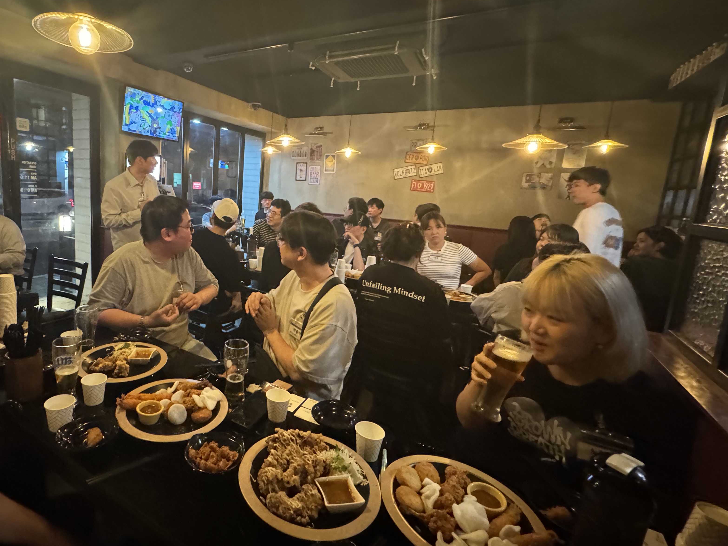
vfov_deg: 71.4
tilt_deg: -8.7
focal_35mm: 18
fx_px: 379
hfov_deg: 85.5
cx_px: 260
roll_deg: -3.3
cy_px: 244
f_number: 2.2
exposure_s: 1/40
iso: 1250
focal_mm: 2.22
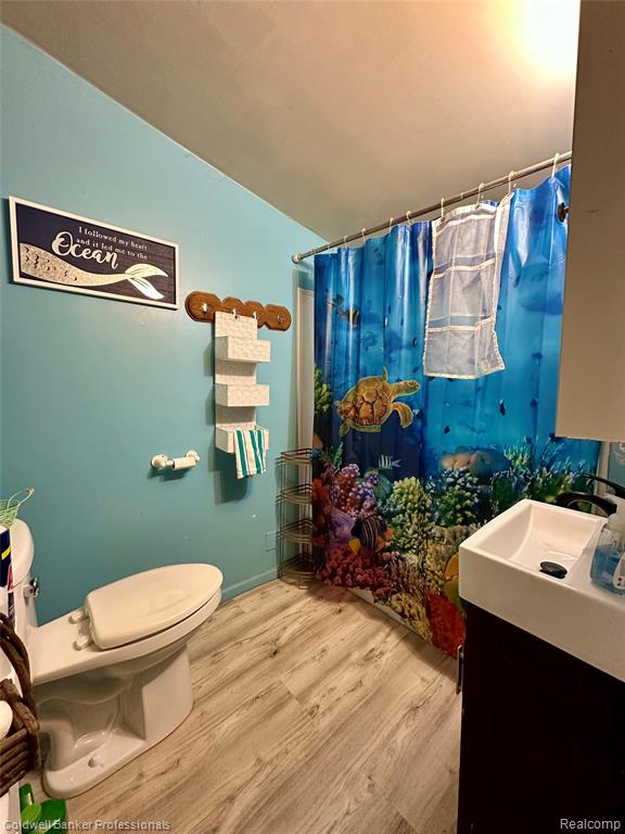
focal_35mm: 14
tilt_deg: -4.8
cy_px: 417
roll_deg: -1.0
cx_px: 312
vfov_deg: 102.1
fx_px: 337
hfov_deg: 85.7
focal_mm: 2.22
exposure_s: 1/120
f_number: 2.2
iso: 250
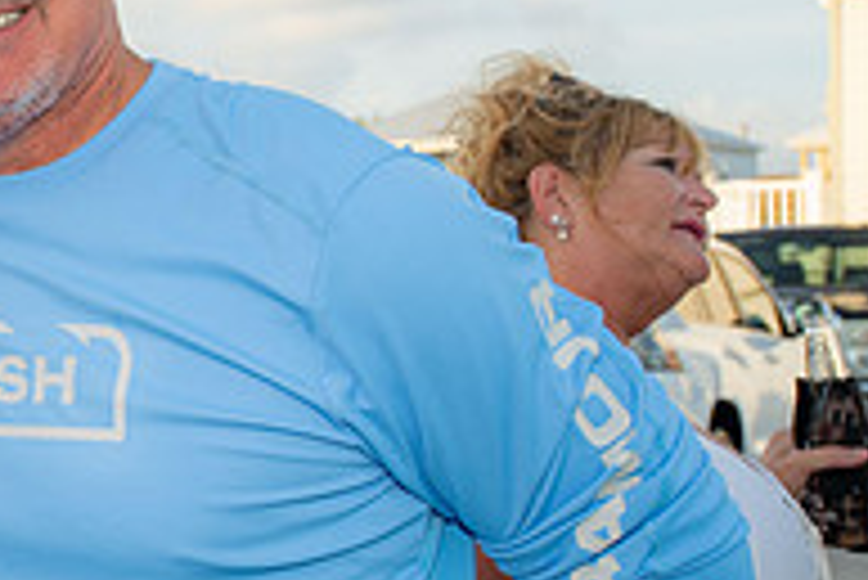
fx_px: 2316
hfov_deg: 18.9
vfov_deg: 14.3
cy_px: 301
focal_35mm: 96
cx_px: -409
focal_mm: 32
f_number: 7.1
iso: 200
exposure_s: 1/200
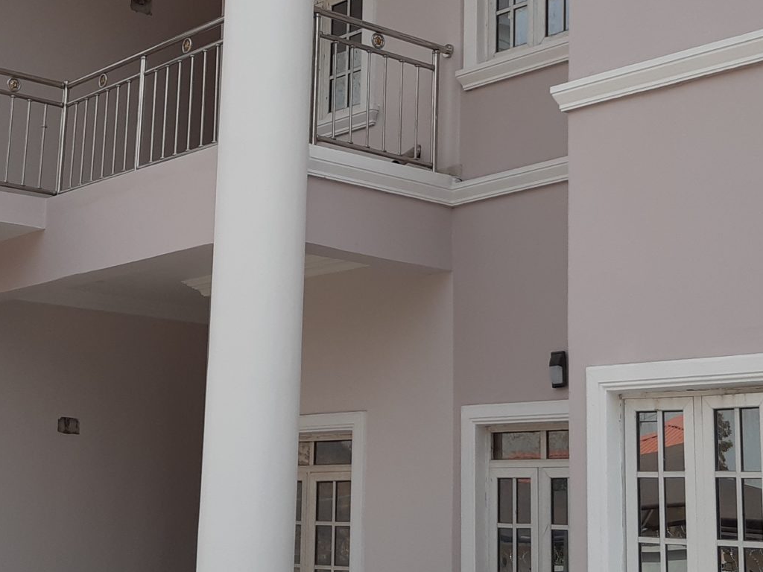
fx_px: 1433
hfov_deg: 29.8
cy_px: 185
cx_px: 318
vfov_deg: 22.5
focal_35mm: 65
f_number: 1.7
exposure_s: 1/1764
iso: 40
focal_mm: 3.92
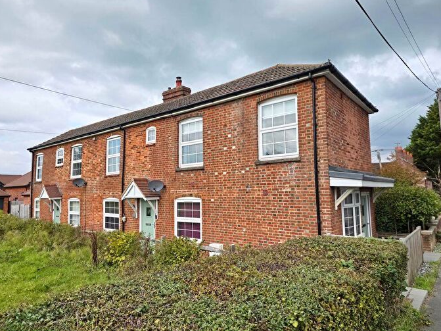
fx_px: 306
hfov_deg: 71.6
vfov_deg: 56.8
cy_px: 166
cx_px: 222
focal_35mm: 24
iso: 12
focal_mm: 6.3
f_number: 1.7
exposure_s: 1/303
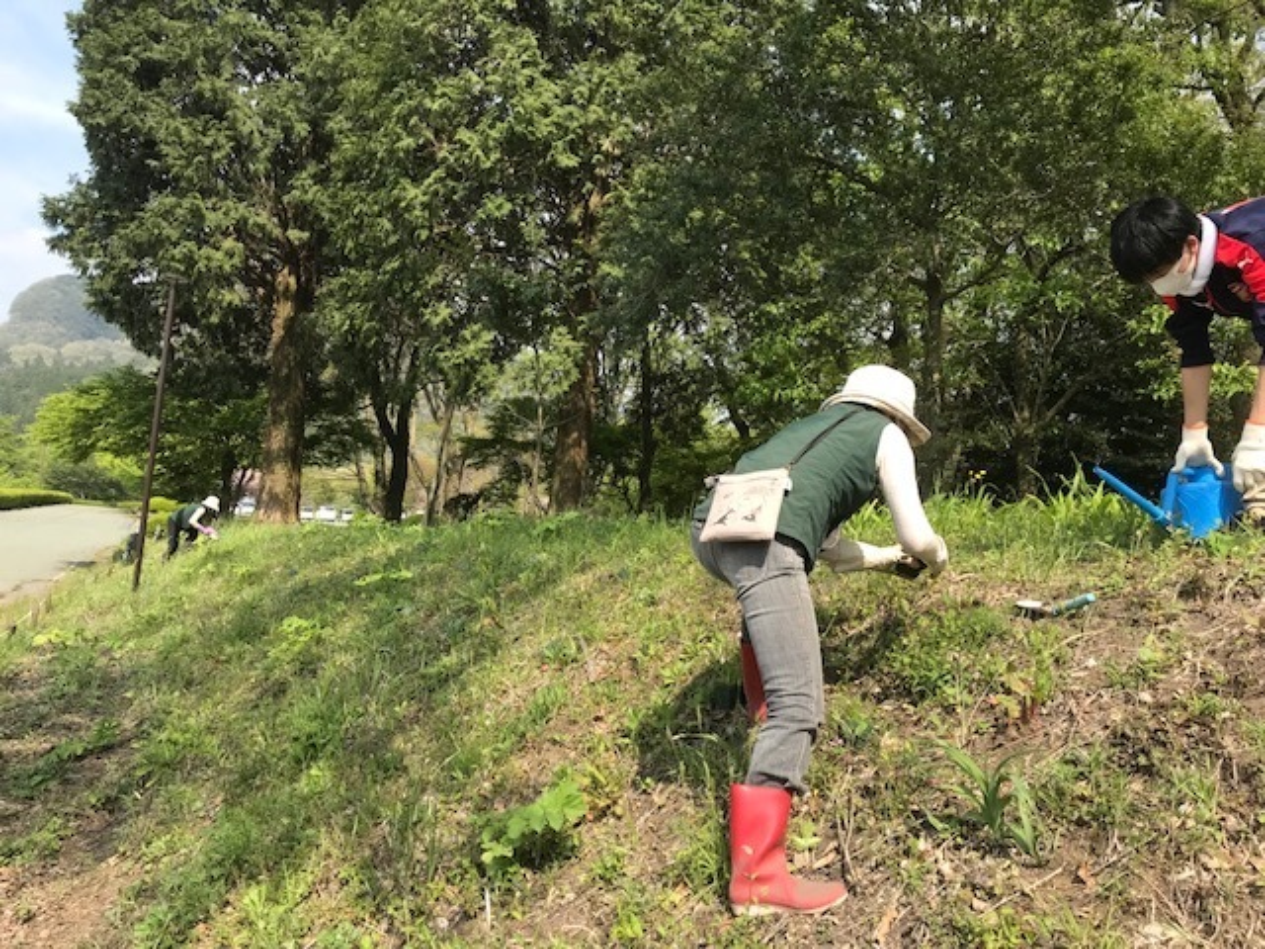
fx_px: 1023
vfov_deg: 49.7
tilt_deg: +4.8
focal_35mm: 28
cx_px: 632
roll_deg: -4.3
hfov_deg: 63.4
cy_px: 474
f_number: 1.8
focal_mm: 3.99
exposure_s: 1/997
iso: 20
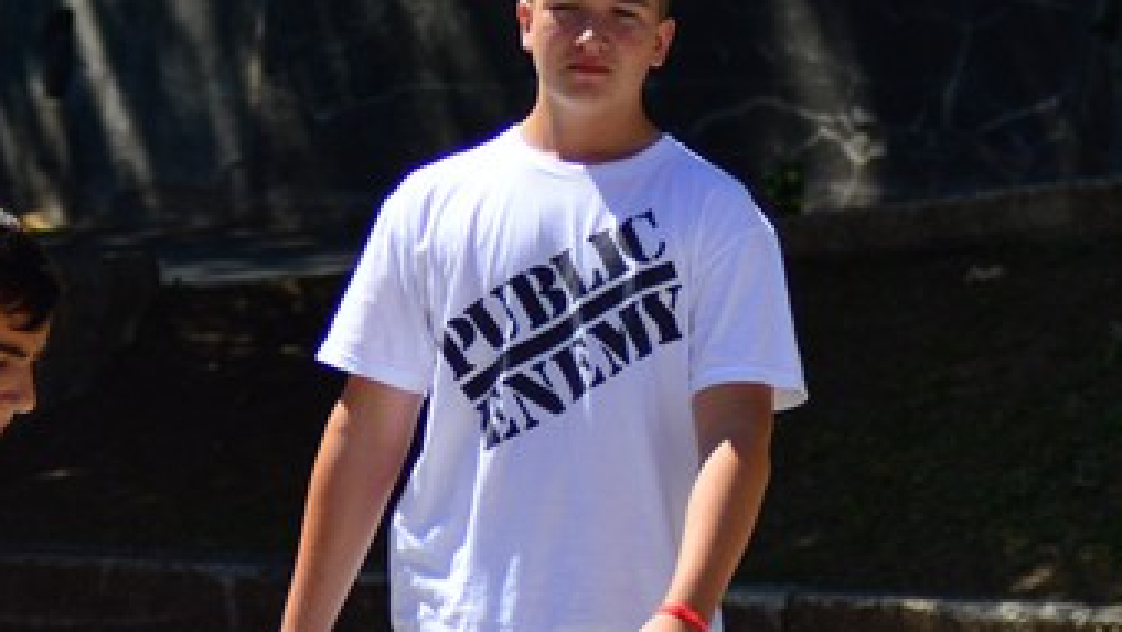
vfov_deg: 3.7
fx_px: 9881
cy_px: 531
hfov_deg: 6.5
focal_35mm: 332
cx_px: 579
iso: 200
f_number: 4
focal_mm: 70
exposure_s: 1/2000
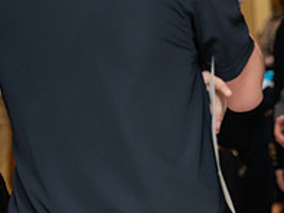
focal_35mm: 212
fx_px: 1740
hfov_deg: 9.3
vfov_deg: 7.0
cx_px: 280
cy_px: 5
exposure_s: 1/160
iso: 1600
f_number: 3.2
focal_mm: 75
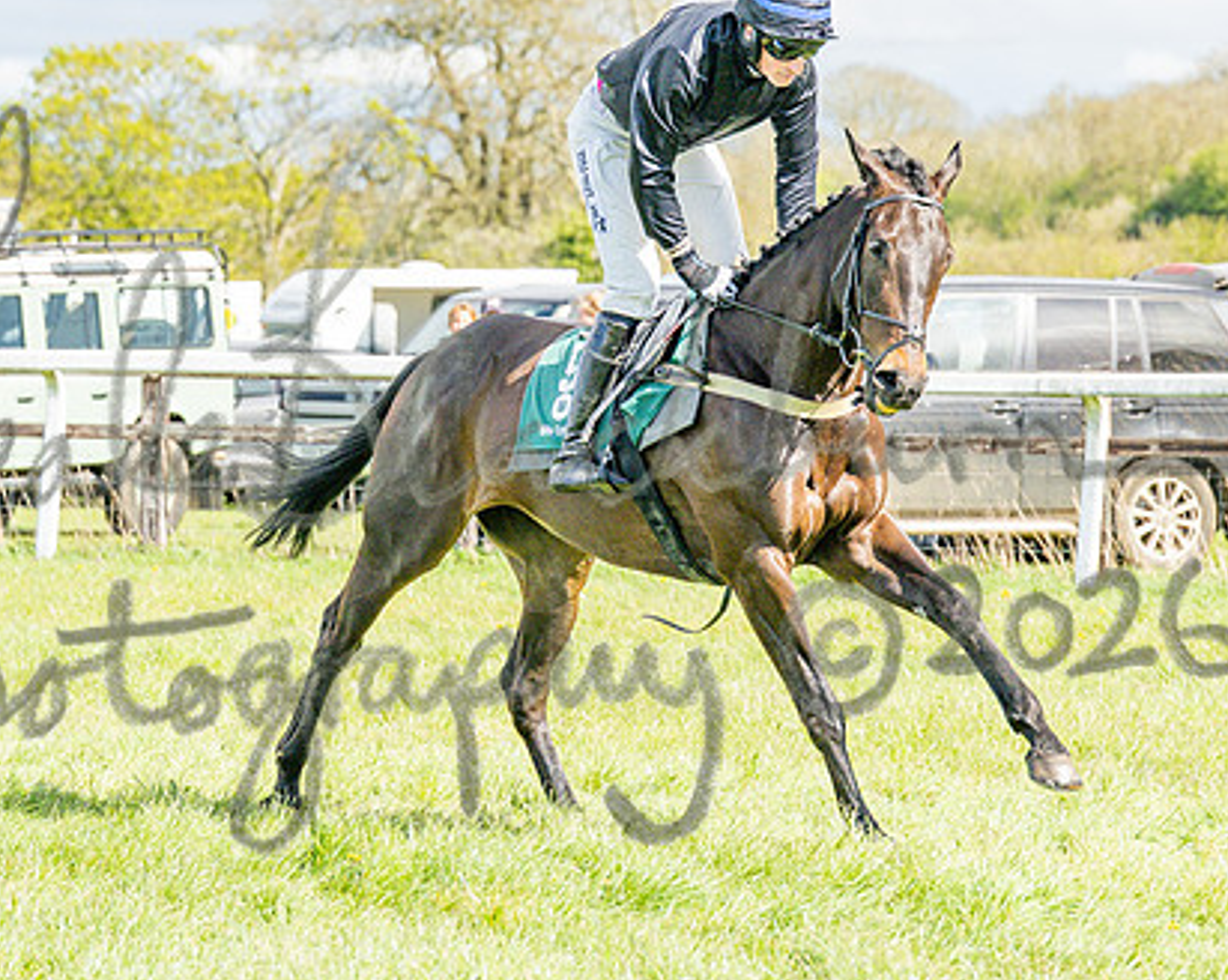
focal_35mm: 213
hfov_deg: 9.1
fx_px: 7734
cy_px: 332
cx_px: 741
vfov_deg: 7.2
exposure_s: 1/2500
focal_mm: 92
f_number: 4
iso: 200
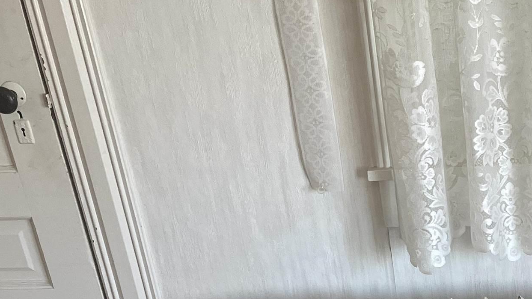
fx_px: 987
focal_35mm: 70
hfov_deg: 28.0
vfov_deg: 16.6
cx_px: 552
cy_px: 352
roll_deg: +0.8
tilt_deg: -26.7
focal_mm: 5.1
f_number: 1.6
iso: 125
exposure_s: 1/61
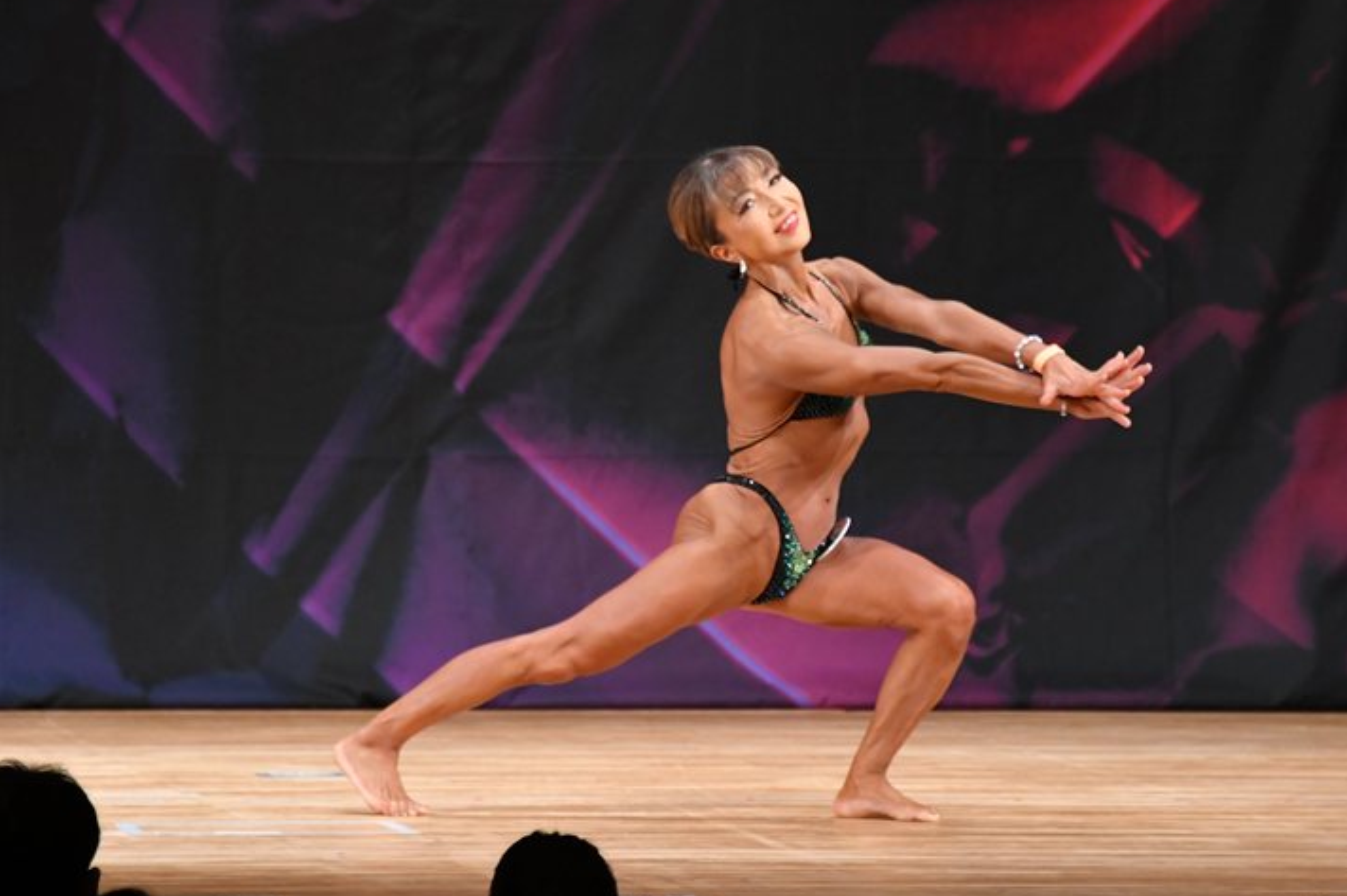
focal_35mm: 343
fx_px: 12827
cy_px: 427
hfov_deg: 6.0
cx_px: 640
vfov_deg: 4.0
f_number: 5.6
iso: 3200
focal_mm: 210
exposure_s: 1/400
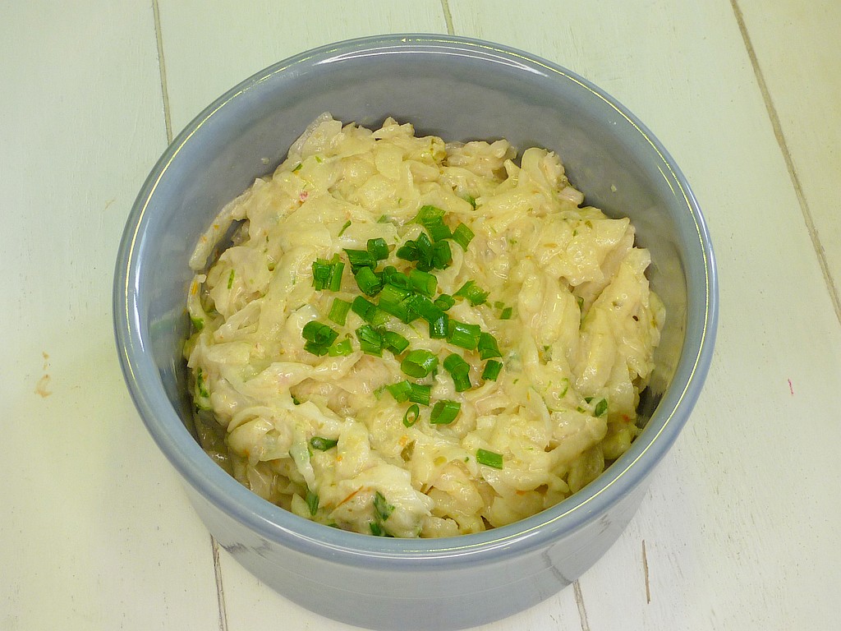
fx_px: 1433
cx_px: 420
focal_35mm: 59
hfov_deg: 32.7
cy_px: 316
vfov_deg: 24.8
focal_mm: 6.9
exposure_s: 1/40
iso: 80
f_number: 3
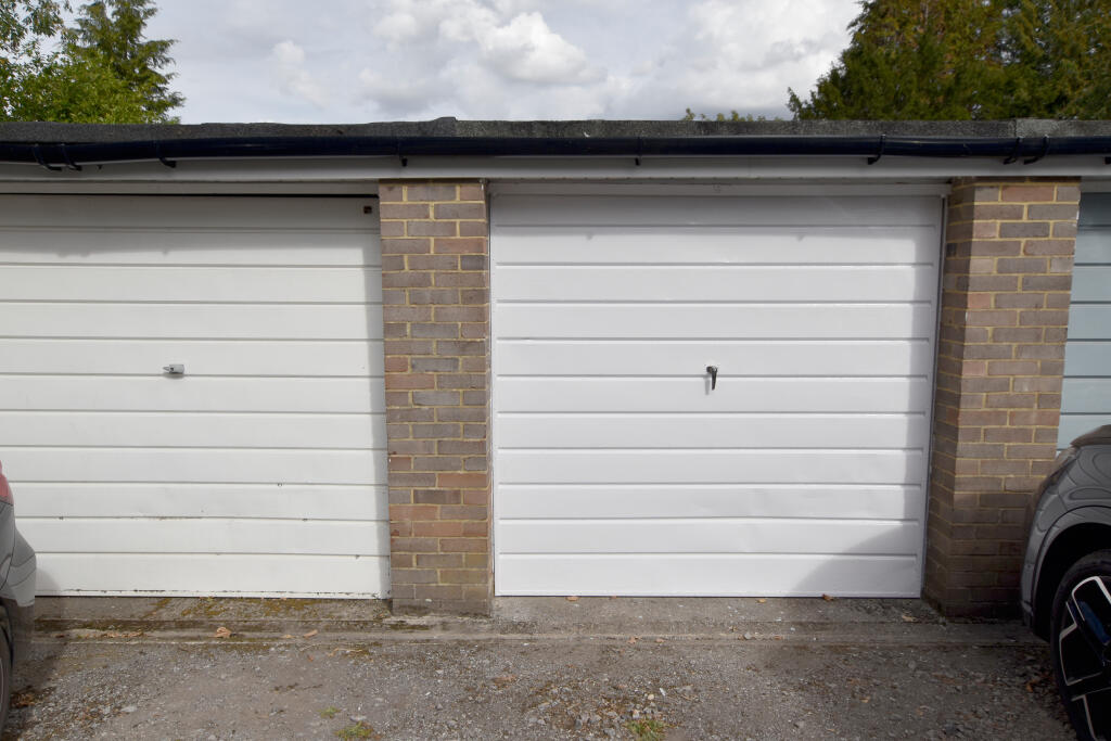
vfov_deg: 50.4
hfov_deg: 70.4
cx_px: 556
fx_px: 787
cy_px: 370
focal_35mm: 26
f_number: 9
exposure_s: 1/320
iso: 100
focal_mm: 17
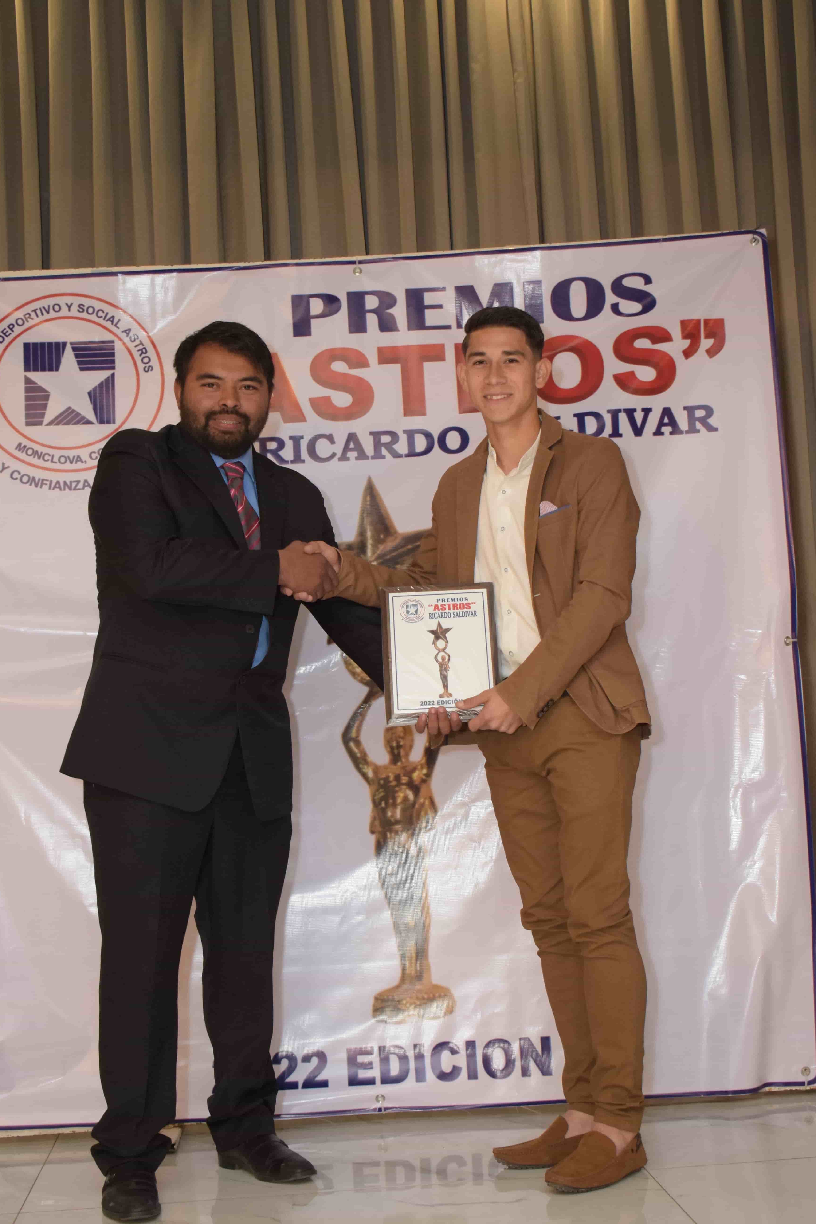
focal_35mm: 54
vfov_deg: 37.1
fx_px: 1821
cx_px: 381
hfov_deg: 25.2
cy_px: 611
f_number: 5
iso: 1600
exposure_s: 1/60
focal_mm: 31
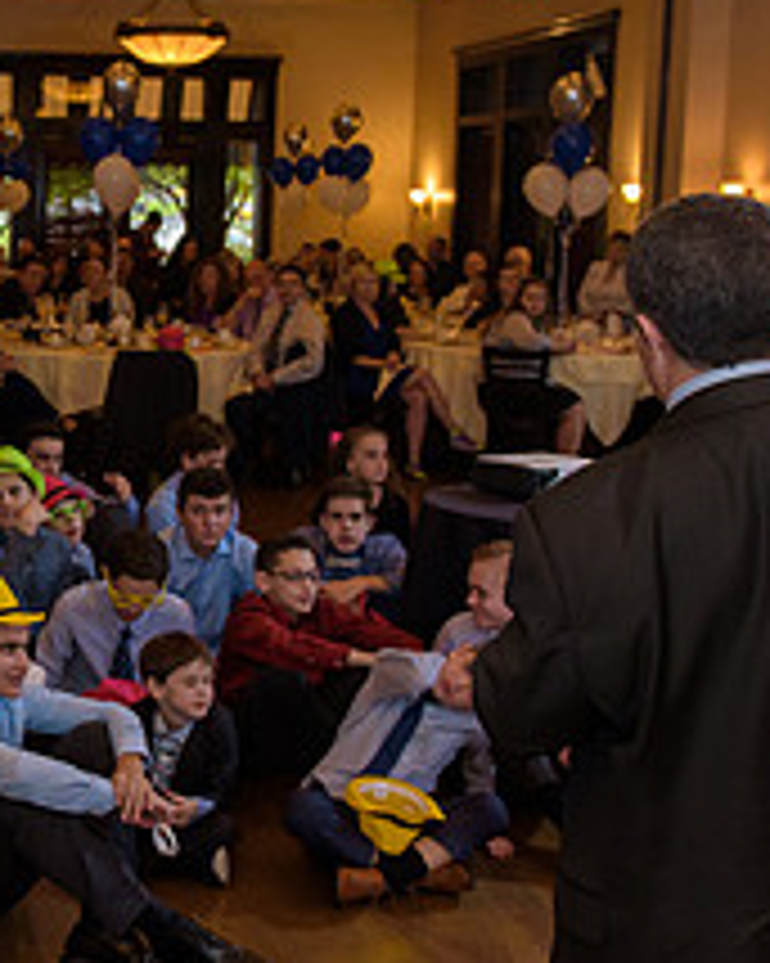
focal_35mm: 61
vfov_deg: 30.9
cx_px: -18
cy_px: 412
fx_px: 1739
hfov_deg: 23.8
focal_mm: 24
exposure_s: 1/125
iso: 1600
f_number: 3.2
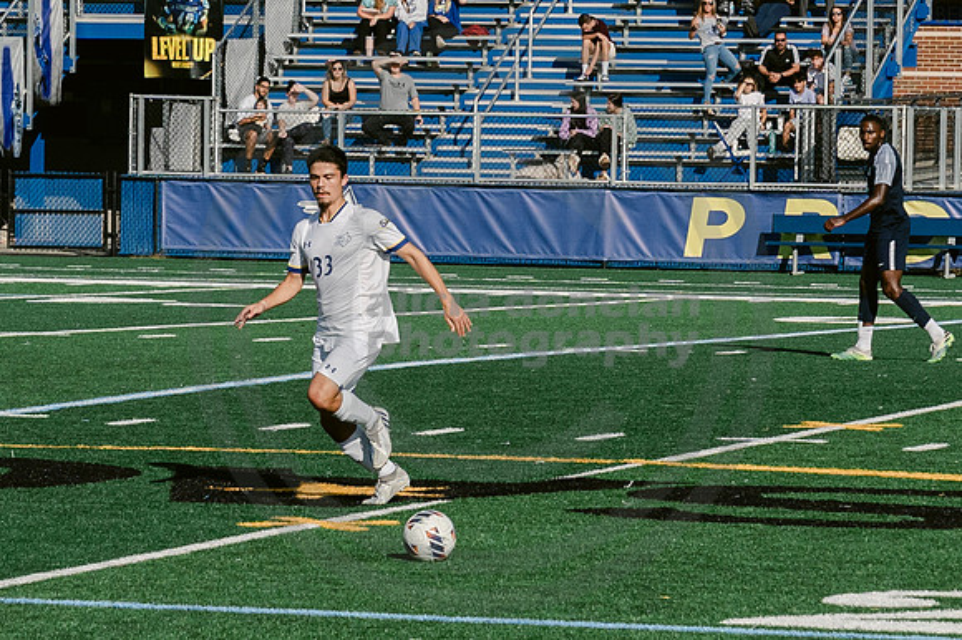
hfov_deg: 8.2
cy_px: 302
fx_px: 6685
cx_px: 302
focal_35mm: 250
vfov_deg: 5.5
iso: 640
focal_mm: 70
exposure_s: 1/5000
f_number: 5.6
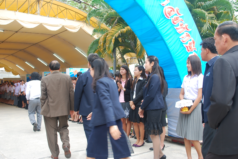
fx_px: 238
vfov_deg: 37.0
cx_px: 119
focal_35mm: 36
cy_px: 80
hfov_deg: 53.1
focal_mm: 24
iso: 200
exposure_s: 1/100
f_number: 5
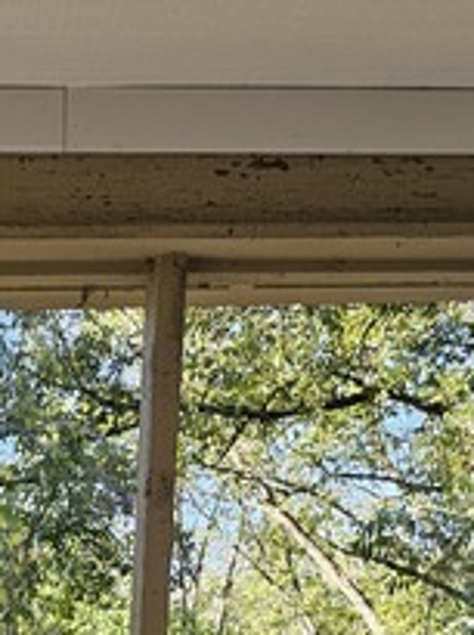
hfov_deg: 18.3
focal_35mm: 75
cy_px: 909
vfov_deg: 22.2
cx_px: -127
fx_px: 1374
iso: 25
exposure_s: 1/120
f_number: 1.7
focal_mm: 6.3
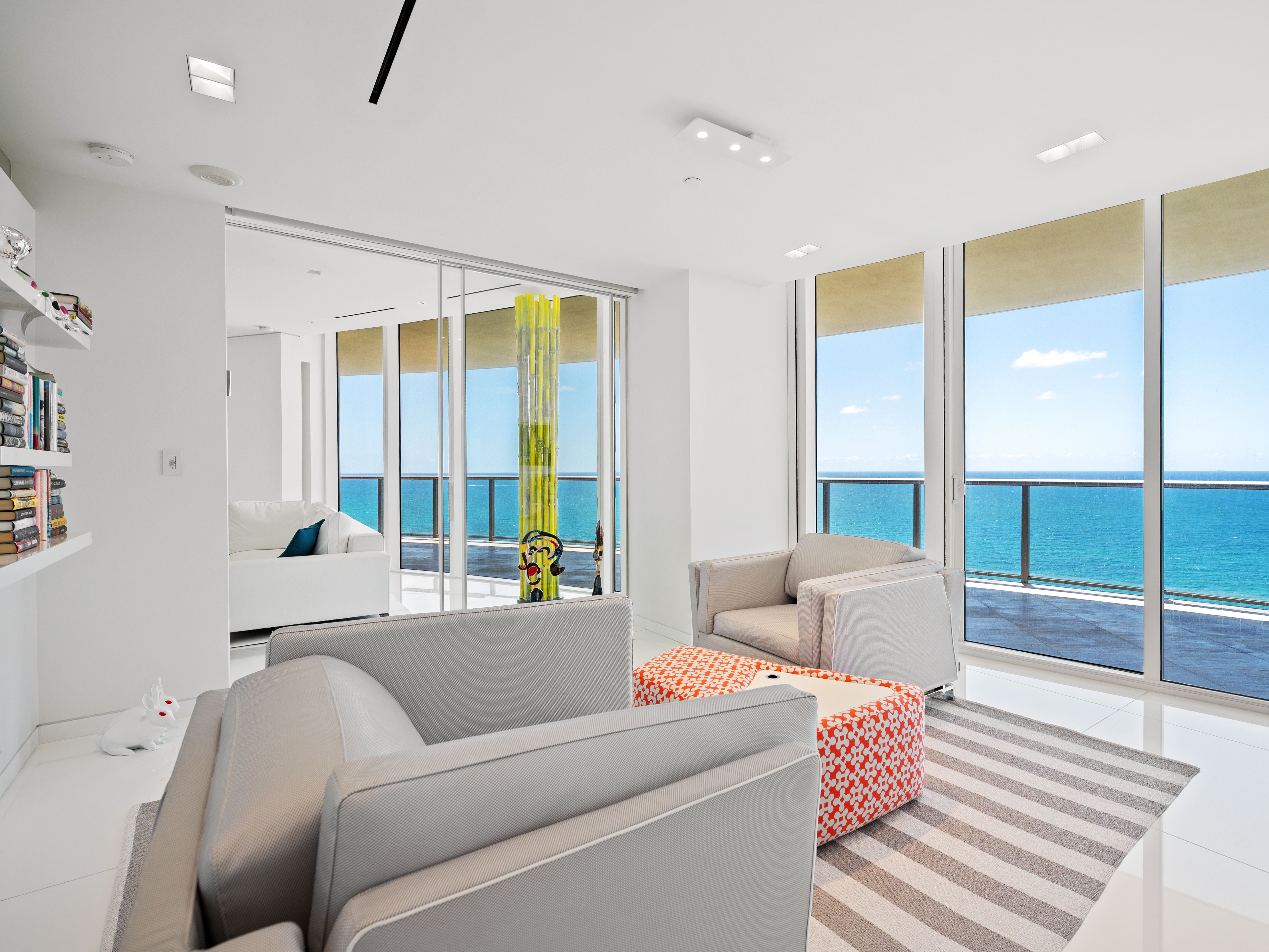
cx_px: 716
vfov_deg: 76.1
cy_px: 480
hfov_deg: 92.0
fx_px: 608
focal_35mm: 17
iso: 200
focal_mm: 14.5
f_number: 4.5
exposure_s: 1/80
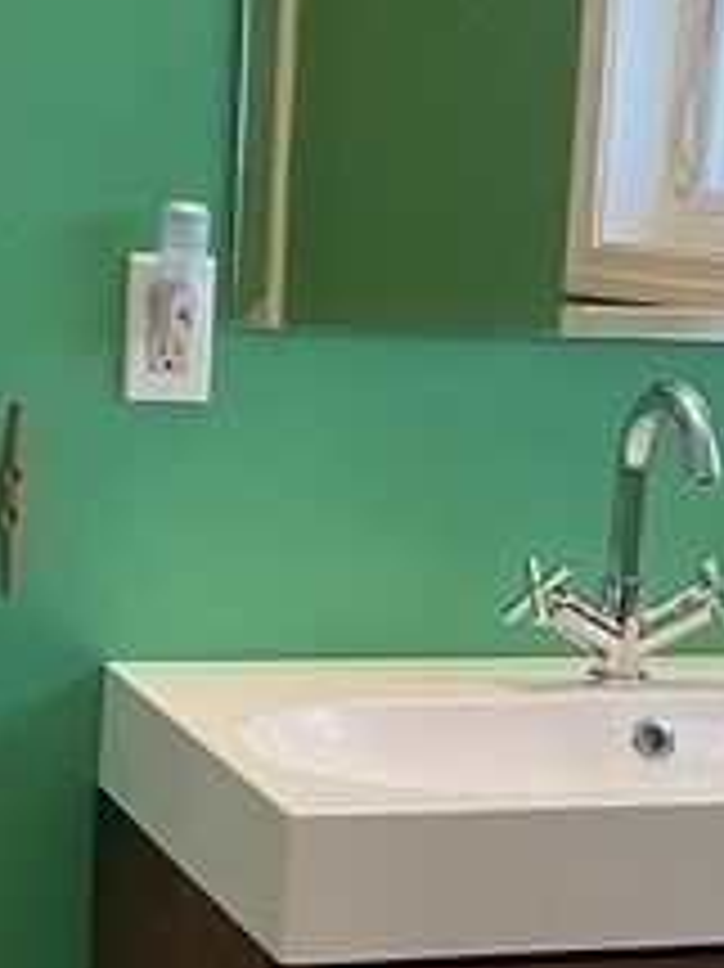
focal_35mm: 93
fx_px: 2596
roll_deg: -3.3
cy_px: 572
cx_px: 243
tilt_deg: -7.3
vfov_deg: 21.1
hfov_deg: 15.8
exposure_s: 1/60
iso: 200
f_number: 1.8
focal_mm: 4.25
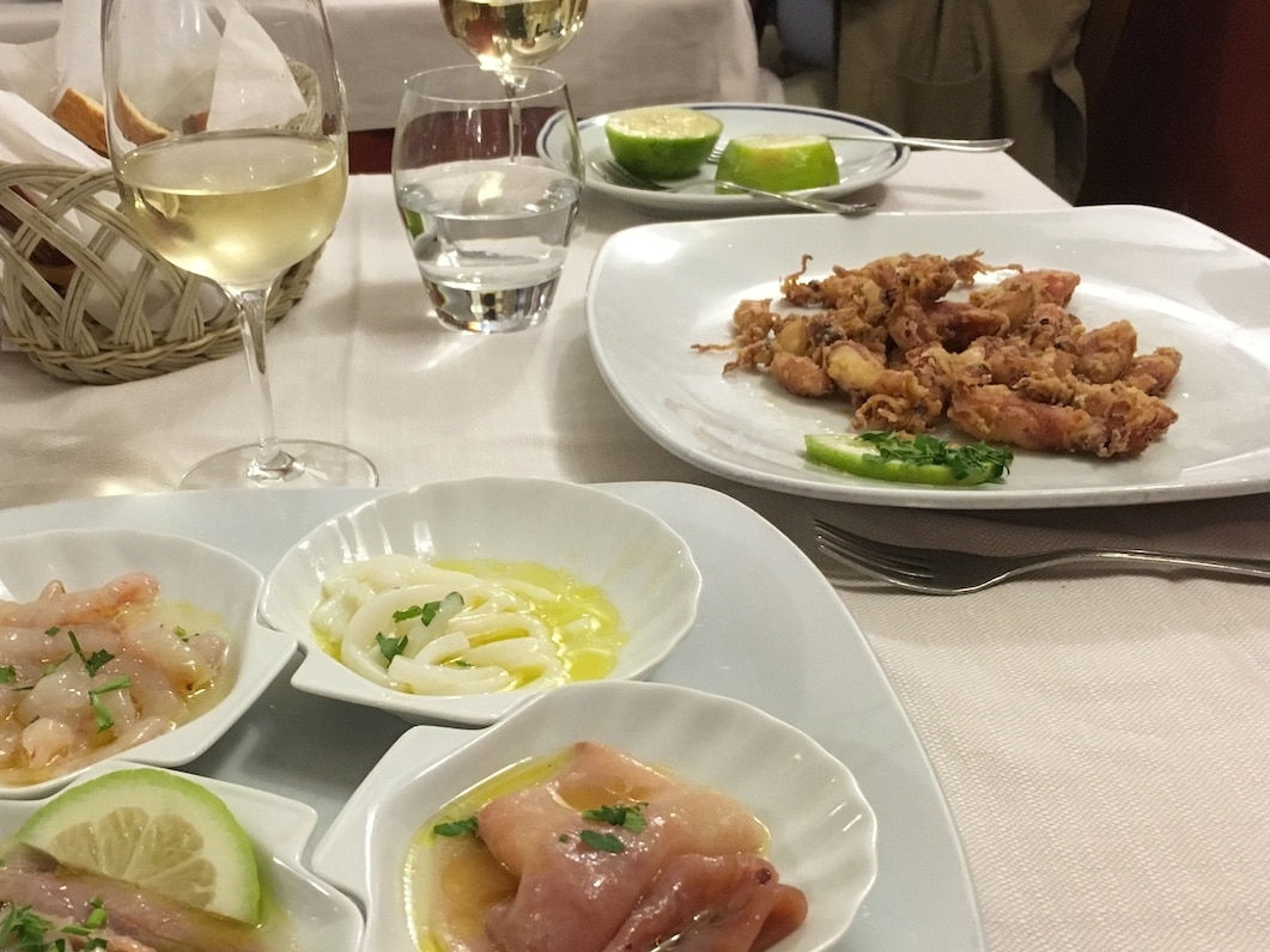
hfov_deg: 45.5
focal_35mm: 41
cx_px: 515
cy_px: 597
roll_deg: +1.8
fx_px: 1504
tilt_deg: -31.4
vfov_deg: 34.9
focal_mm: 4.15
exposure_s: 1/33
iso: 250
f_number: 2.2
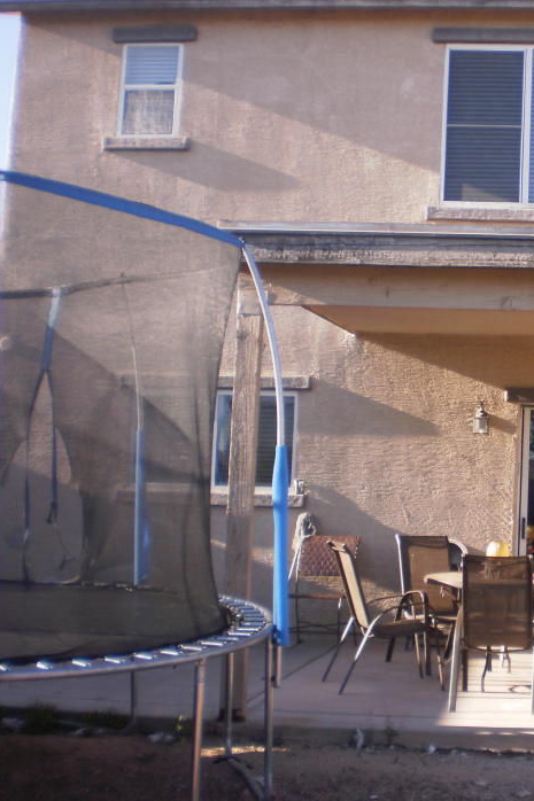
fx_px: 1291
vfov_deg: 34.5
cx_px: 540
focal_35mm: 58
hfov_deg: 22.4
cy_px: 397
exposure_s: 1/400
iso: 100
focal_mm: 6.3
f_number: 3.1
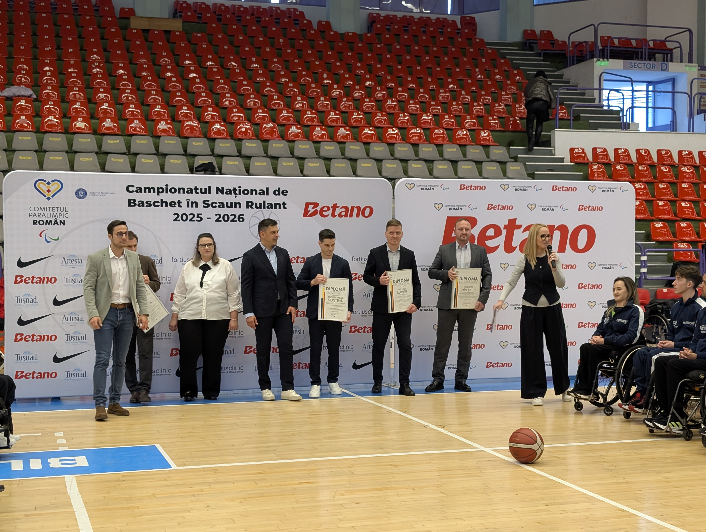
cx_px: 353
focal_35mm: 49
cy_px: 266
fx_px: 1001
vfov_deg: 29.7
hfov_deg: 38.9
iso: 178
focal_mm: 6.9
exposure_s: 1/65.6
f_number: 1.68
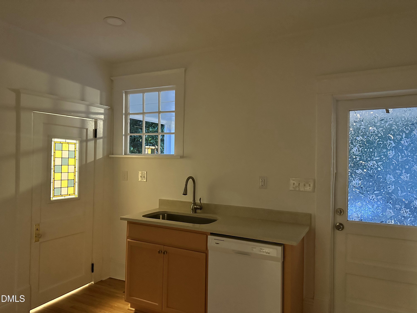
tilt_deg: -0.6
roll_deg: -1.9
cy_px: 156
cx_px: 208
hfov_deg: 71.6
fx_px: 289
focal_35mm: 24
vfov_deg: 56.8
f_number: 1.78
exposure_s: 1/30
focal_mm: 6.86
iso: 1250
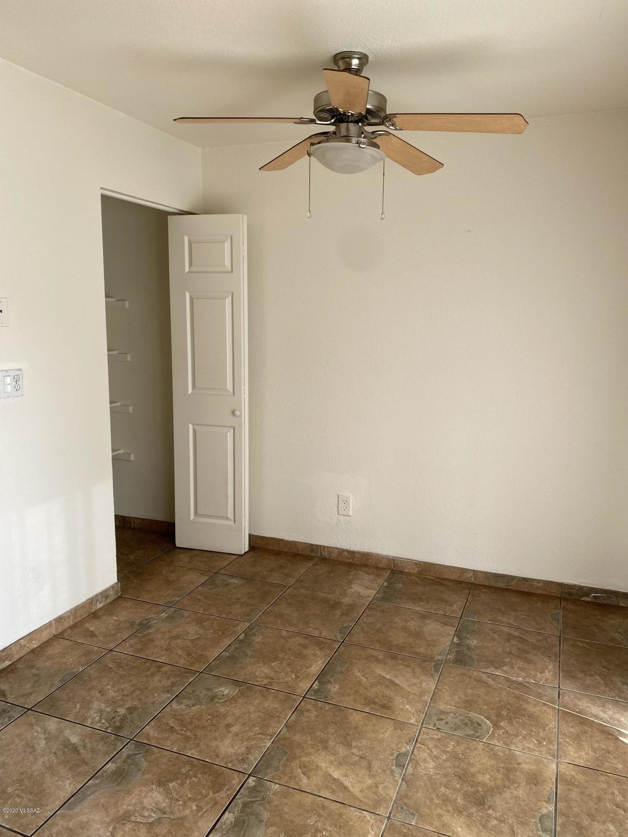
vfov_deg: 67.3
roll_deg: -0.2
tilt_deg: -8.1
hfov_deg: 53.1
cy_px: 418
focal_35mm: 26
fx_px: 629
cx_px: 314
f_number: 1.8
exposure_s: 1/212
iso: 32
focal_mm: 4.25
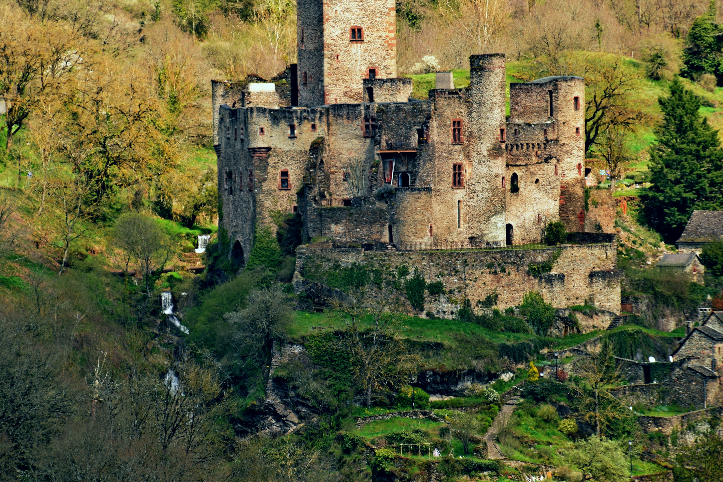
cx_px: 309
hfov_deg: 6.4
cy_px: 162
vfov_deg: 4.3
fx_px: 6440
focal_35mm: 321
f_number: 8
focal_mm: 155
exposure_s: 1/100
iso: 100
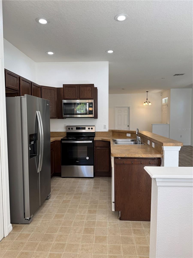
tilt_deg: -3.9
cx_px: 96
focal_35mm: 24
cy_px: 129
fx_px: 178
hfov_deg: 56.8
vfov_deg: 71.6
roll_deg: +1.6
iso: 80
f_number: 1.78
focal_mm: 6.76
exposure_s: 1/120
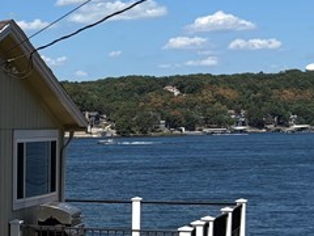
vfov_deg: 13.3
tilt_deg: -4.6
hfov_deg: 14.4
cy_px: 198
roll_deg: +0.7
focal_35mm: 111
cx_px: -338
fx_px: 1007
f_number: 1.6
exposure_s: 1/4255
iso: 50
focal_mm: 5.96
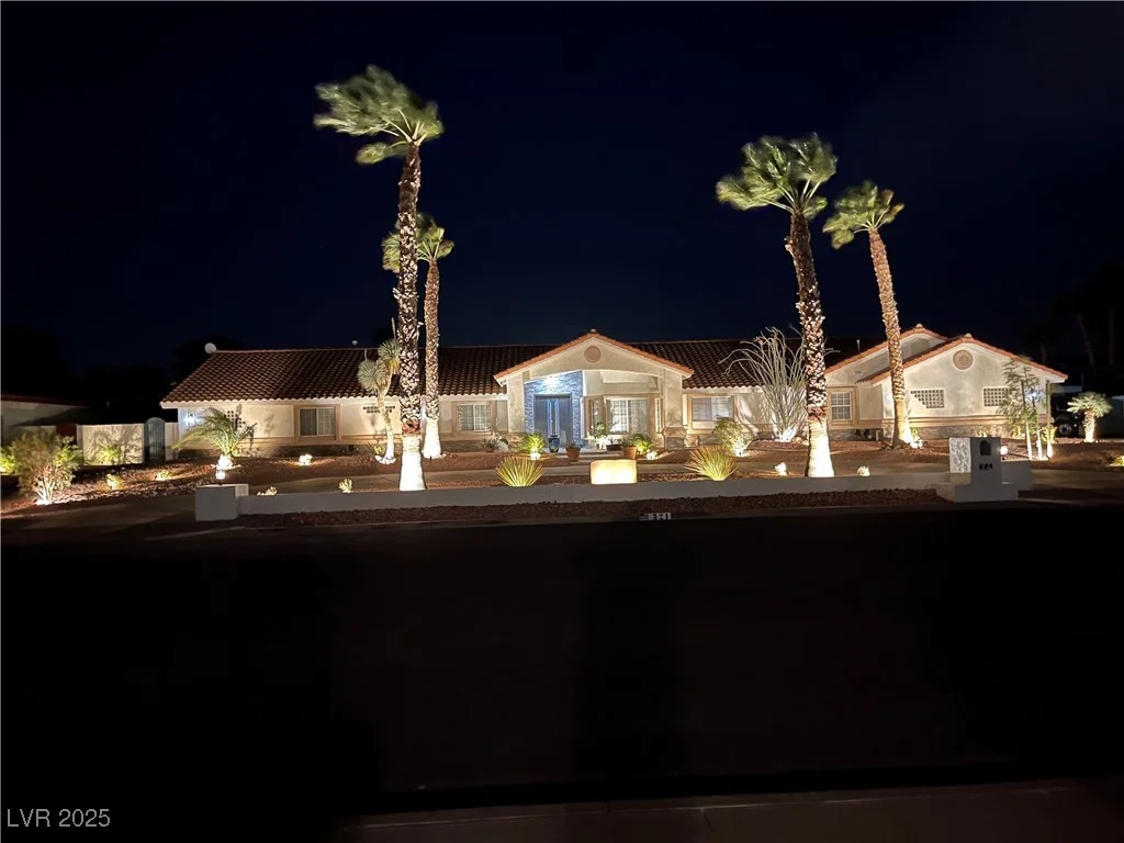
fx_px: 844
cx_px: 562
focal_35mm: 26
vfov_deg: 53.1
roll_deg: +1.1
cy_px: 422
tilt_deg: +0.5
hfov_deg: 67.3
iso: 800
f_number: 1.6
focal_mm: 5.1
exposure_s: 1/9
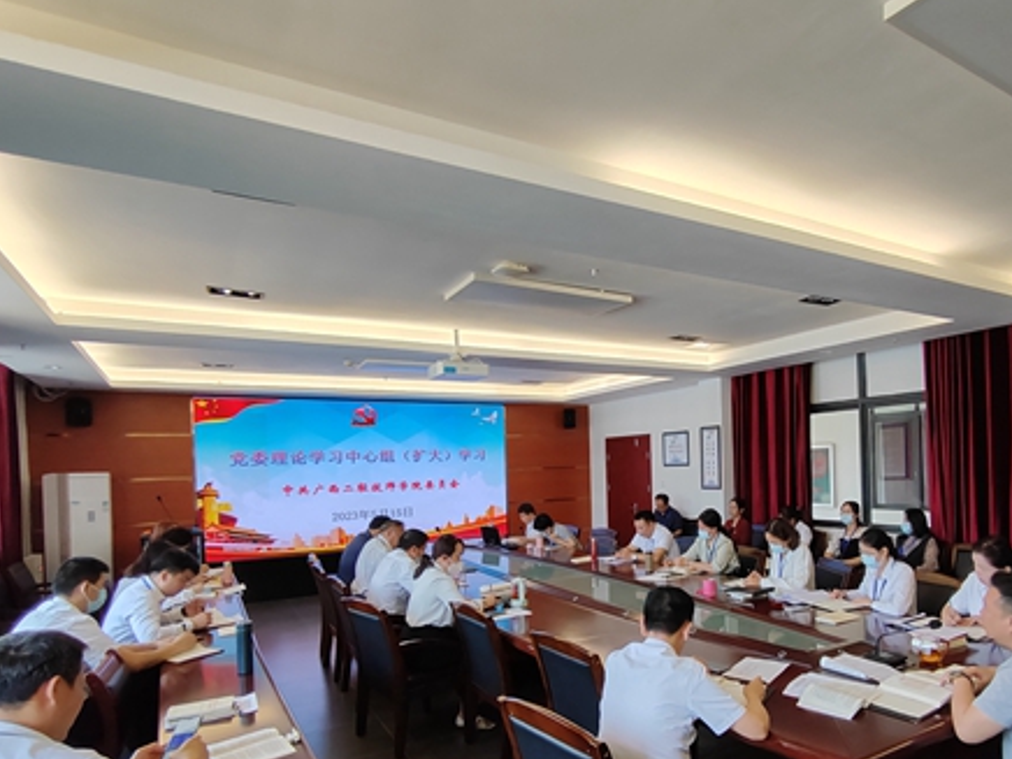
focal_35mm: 22
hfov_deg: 75.2
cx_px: 624
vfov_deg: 60.3
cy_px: 471
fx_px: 643
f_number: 2.2
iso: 190
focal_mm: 1.68
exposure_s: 1/100
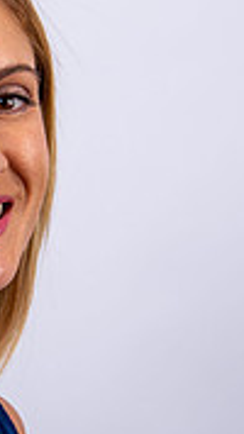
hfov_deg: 8.3
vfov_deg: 15.0
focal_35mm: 143
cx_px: -149
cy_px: 273
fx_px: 1646
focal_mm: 42
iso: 125
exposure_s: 1/250
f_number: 9
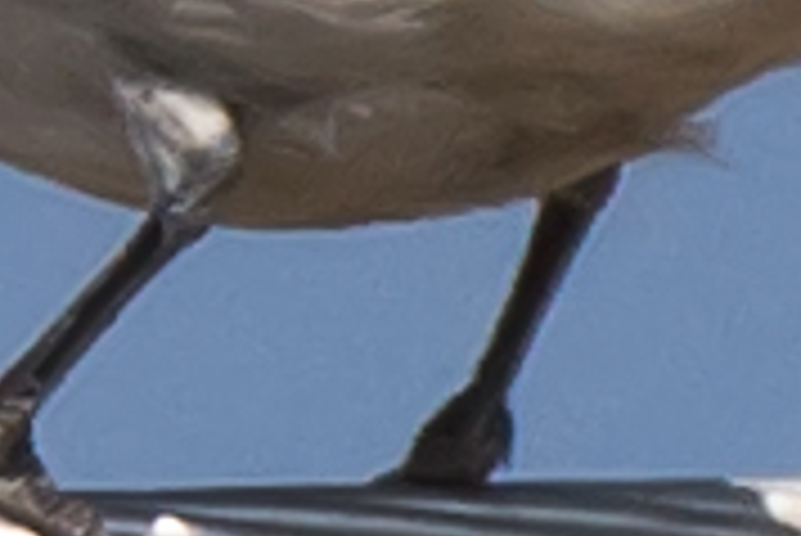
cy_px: -536
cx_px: -603
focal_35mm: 4426
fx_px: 98556
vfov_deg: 0.3
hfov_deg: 0.5
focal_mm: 500
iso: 200
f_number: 7.1
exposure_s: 1/3200
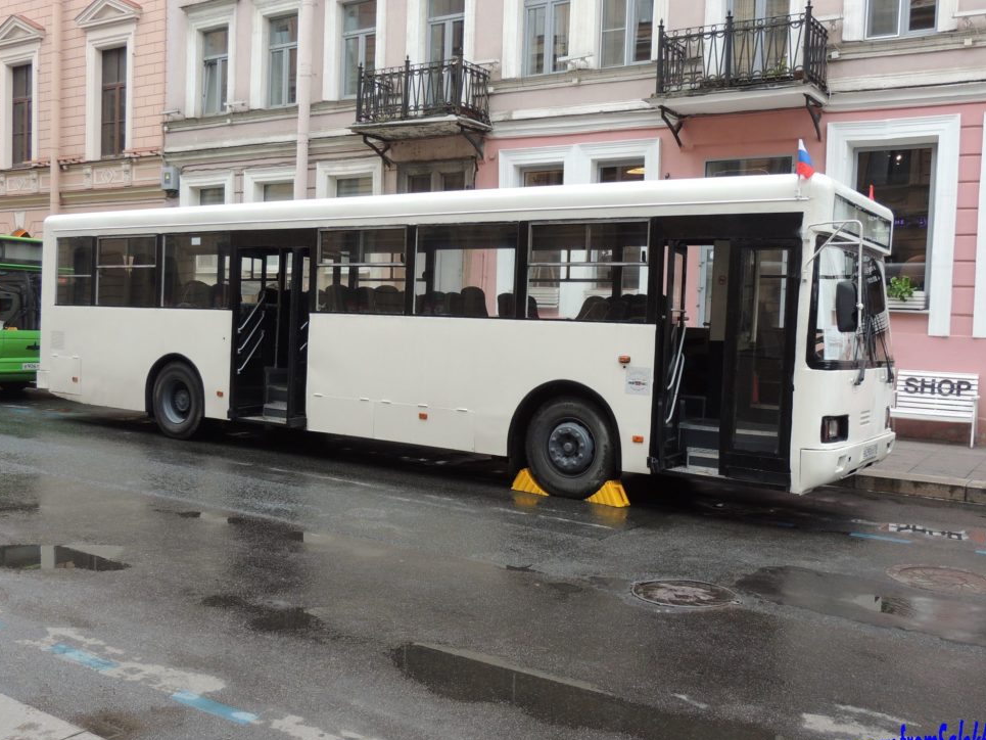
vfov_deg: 40.7
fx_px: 997
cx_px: 516
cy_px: 376
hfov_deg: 52.6
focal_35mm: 35
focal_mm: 5.8
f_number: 3.2
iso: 160
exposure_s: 1/250
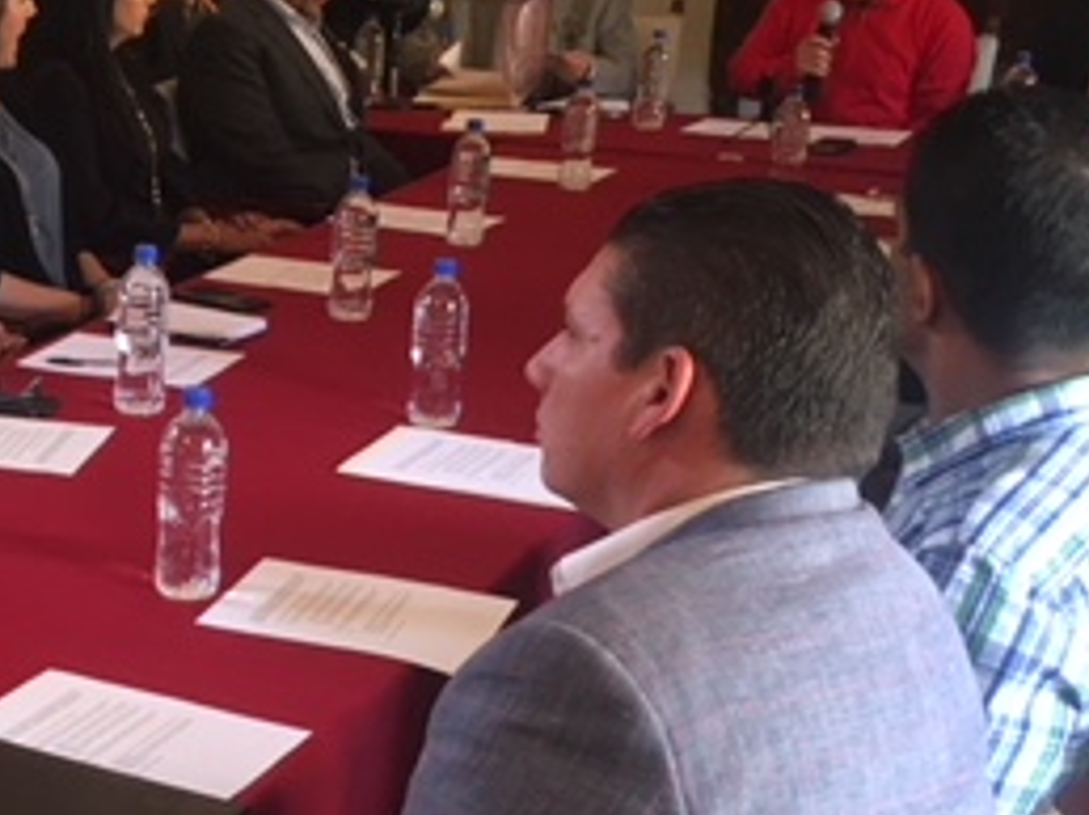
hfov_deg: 25.4
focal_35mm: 72
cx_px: -68
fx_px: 2263
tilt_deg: -18.0
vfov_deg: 20.3
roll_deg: -1.2
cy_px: 553
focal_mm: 4.15
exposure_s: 1/30
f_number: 2.2
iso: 80
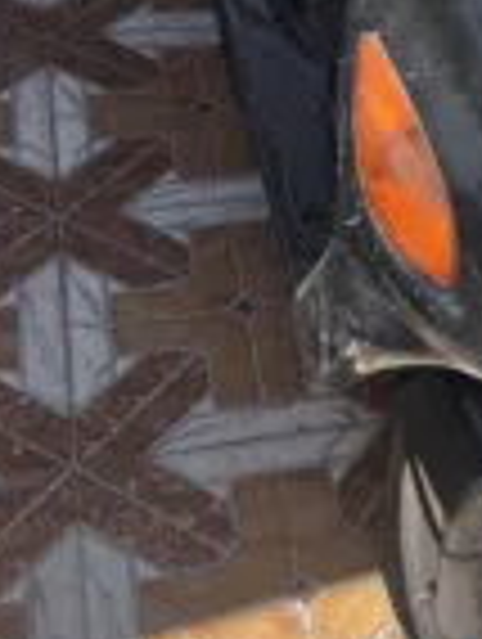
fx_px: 1351
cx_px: 577
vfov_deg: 26.2
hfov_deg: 19.1
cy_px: 130
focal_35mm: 73
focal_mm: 5.7
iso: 50
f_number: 1.5
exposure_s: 1/2632
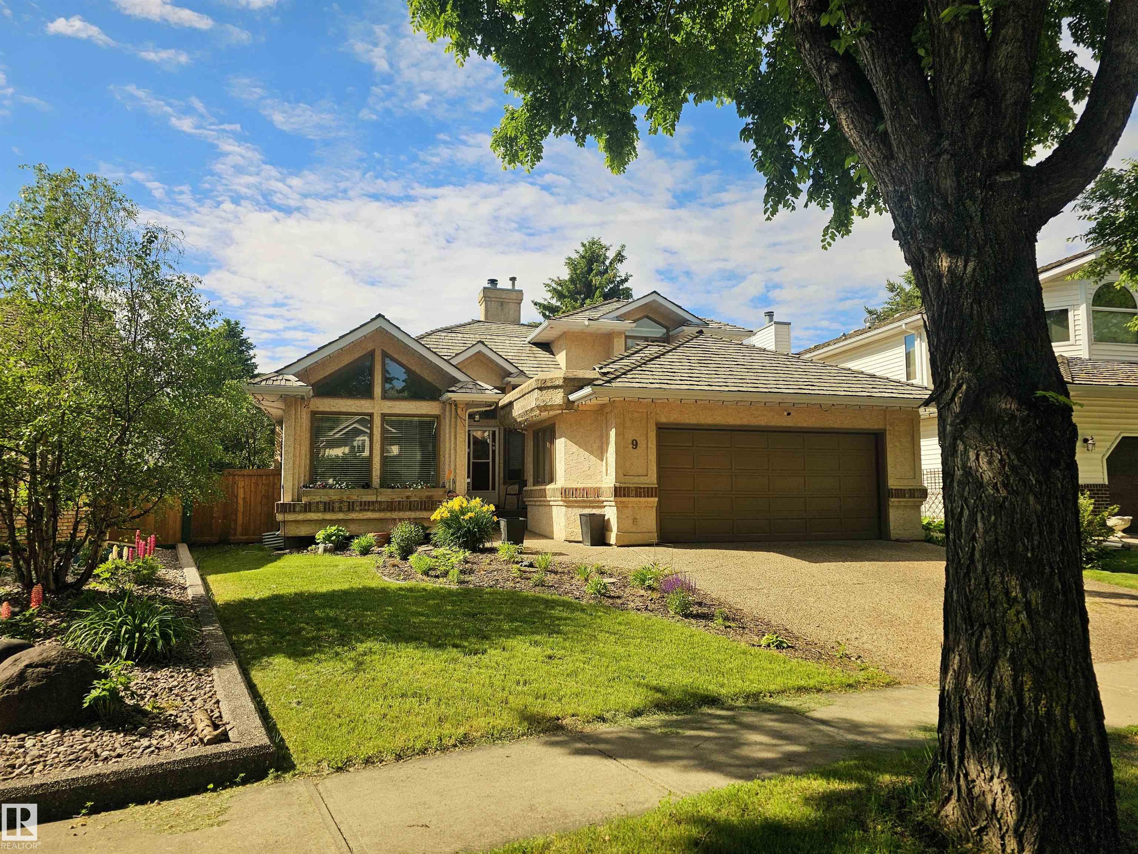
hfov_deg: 73.9
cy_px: 427
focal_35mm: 23
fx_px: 756
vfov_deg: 58.9
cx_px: 569
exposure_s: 1/812
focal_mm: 6.3
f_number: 1.7
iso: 10
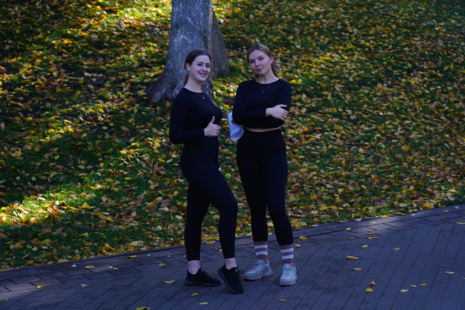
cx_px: 232
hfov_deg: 23.6
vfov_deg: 15.9
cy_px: 155
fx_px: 1111
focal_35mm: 86
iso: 320
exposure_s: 1/400
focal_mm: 86
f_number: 4
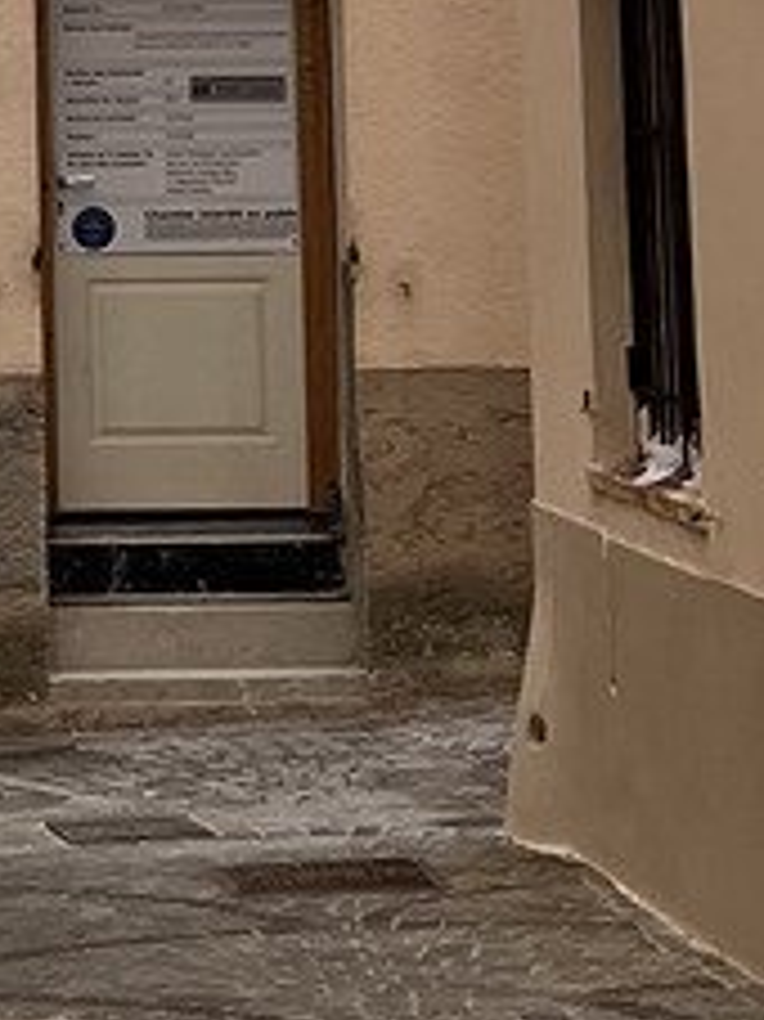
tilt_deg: +6.9
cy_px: -404
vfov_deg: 10.5
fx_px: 5390
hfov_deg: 8.0
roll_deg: +1.1
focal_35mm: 183
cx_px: -198
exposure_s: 1/924
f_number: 1.5
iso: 50
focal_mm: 5.7
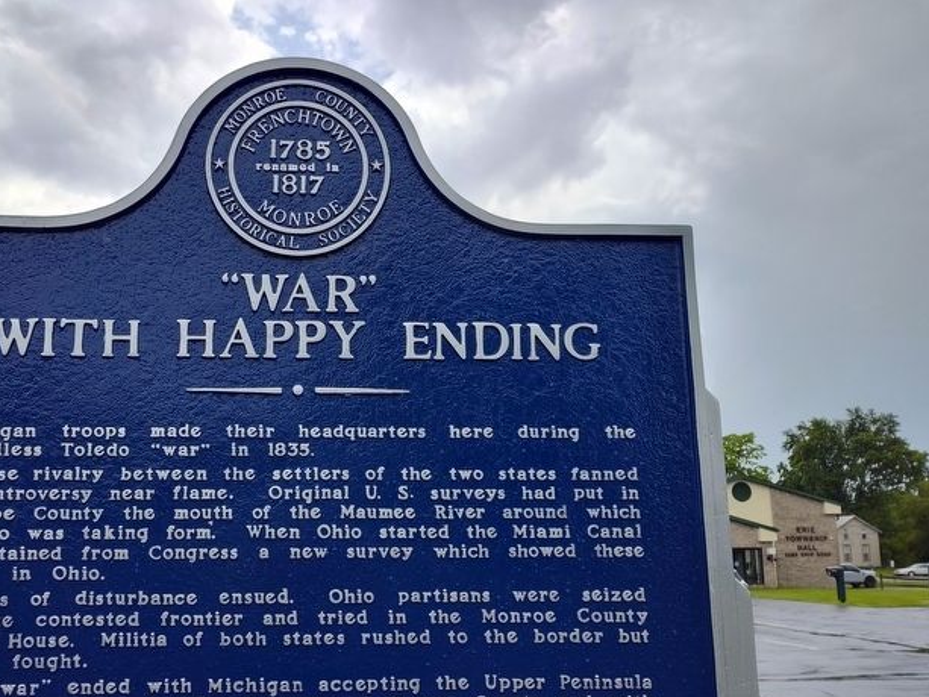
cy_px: 453
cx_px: 324
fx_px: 805
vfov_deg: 46.2
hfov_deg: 58.8
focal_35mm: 30
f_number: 1.8
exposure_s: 1/1139
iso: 100
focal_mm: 5.56
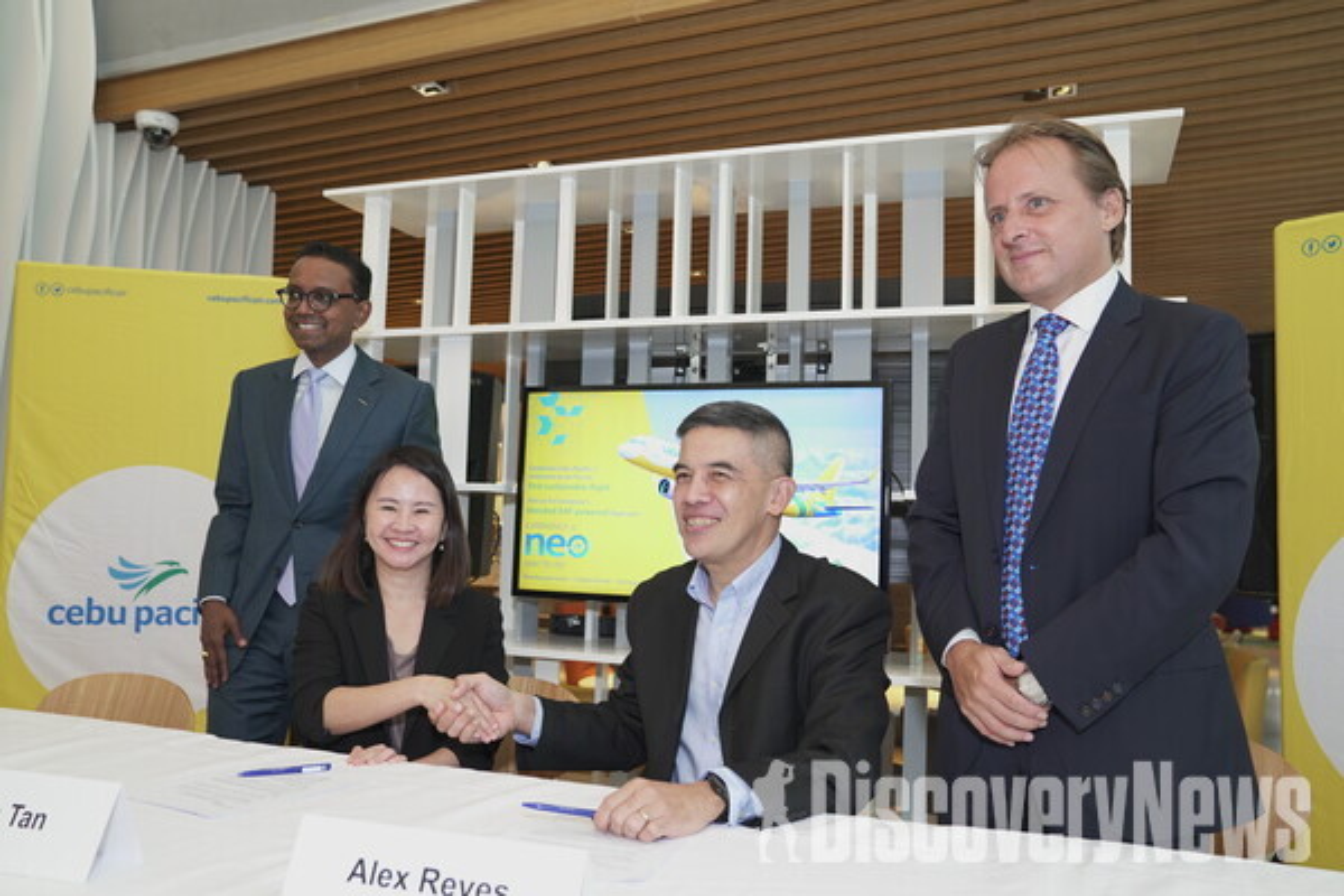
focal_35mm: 29
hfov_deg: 63.7
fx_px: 1083
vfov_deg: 45.0
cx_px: 672
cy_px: 448
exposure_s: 1/60
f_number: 4
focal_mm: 29
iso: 1000
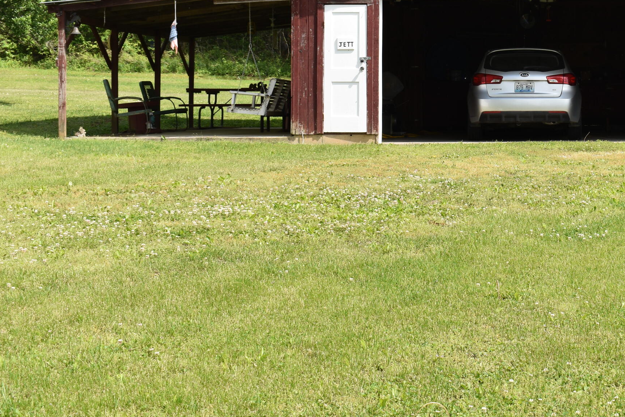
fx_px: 1267
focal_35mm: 73
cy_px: 77
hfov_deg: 26.9
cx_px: 540
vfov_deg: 18.5
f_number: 8
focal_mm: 28
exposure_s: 1/250
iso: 125
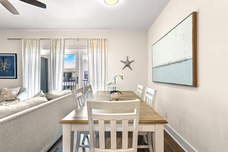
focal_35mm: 16
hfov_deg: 96.7
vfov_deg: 73.7
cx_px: 114
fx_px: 101
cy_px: 76
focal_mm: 16
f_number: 8
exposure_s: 1/8
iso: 800
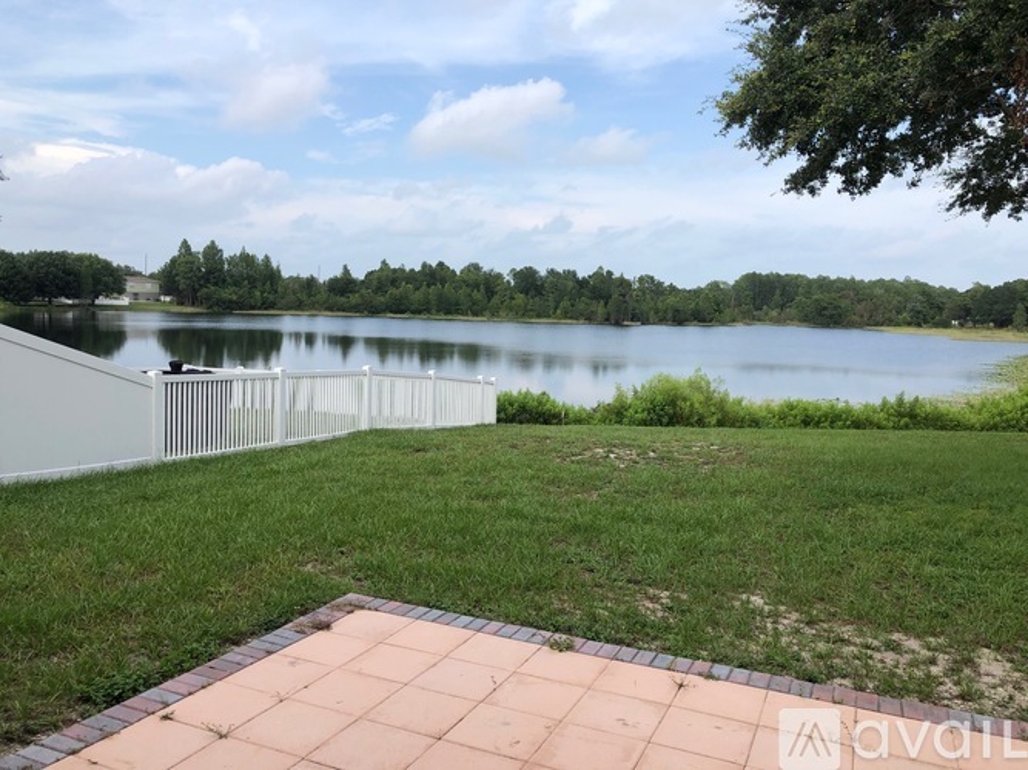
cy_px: 385
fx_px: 831
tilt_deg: -3.6
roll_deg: -2.2
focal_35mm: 28
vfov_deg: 49.7
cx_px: 514
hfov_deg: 63.5
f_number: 1.8
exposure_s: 1/1429
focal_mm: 3.99
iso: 20
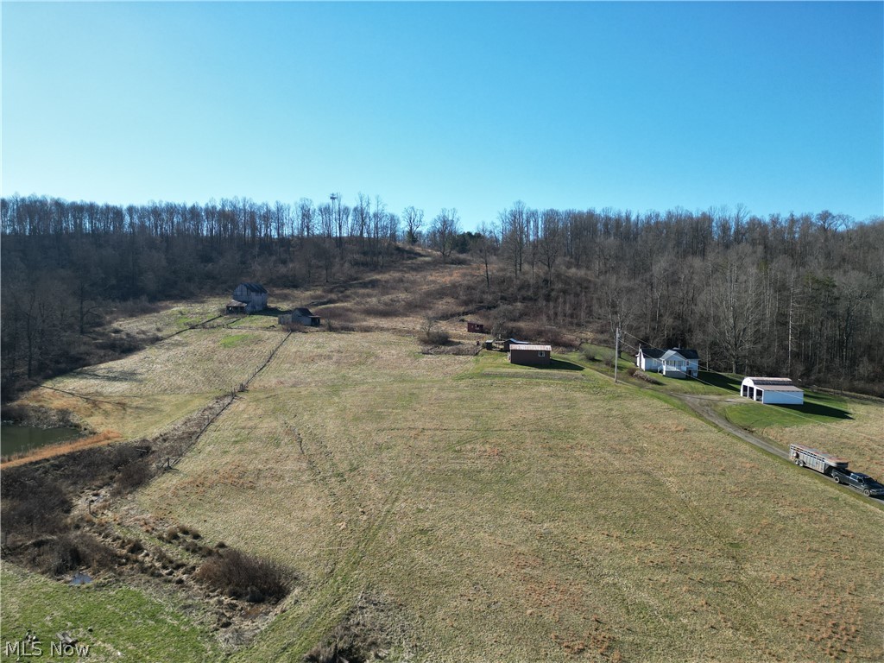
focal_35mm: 24
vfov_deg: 56.8
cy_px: 332
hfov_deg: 71.6
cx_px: 442
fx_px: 613
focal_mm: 6.72
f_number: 1.7
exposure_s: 1/2500
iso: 150
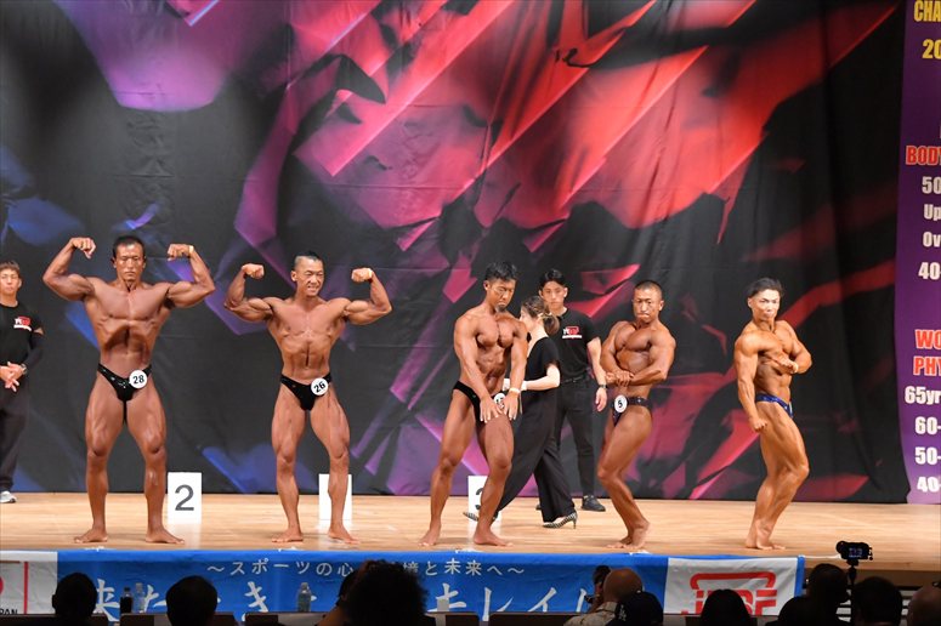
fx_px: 3527
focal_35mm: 135
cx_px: 470
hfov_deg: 15.2
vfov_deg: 10.2
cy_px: 313
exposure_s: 1/400
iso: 8000
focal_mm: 90
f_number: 5.6
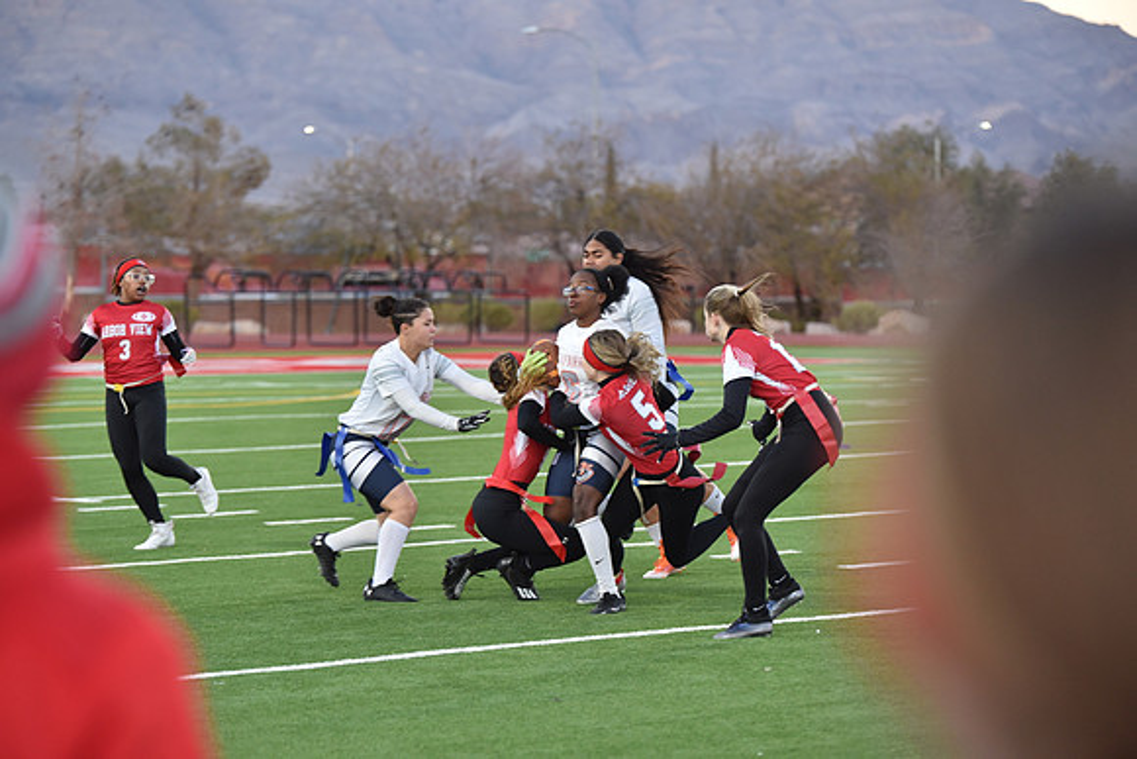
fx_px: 4107
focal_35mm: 130
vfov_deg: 10.6
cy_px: 380
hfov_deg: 15.8
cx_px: 568
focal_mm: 130
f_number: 2.8
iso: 1250
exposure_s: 1/800
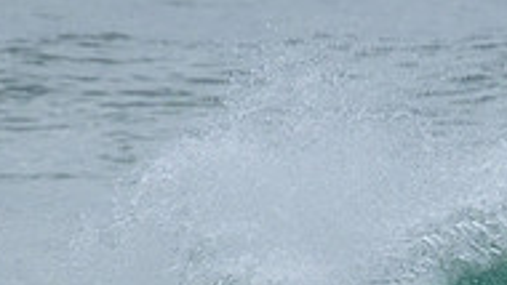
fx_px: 34493
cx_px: 587
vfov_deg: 0.5
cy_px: 361
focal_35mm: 2565
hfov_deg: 0.8
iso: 3600
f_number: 11
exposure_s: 1/1600
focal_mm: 800
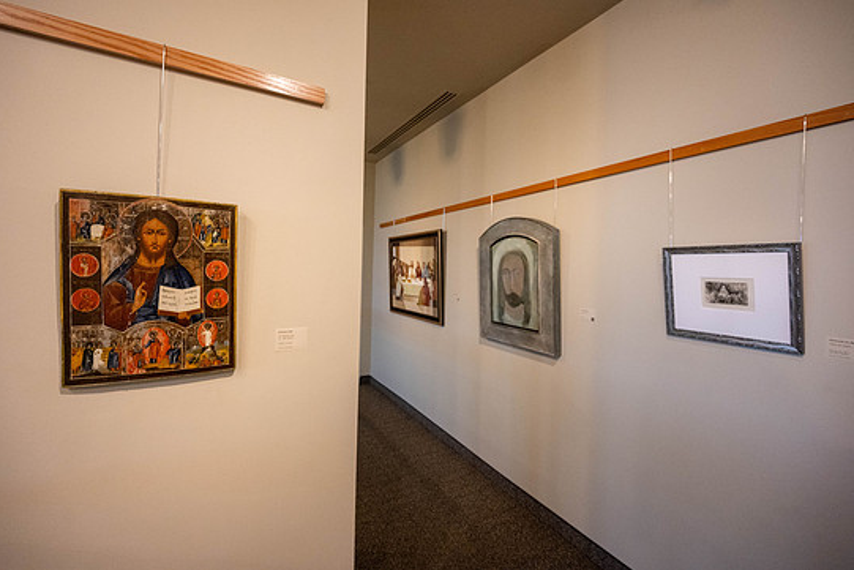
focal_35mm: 15
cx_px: 415
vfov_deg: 77.3
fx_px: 356
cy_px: 268
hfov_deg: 100.4
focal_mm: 14
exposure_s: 1/200
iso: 5000
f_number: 4
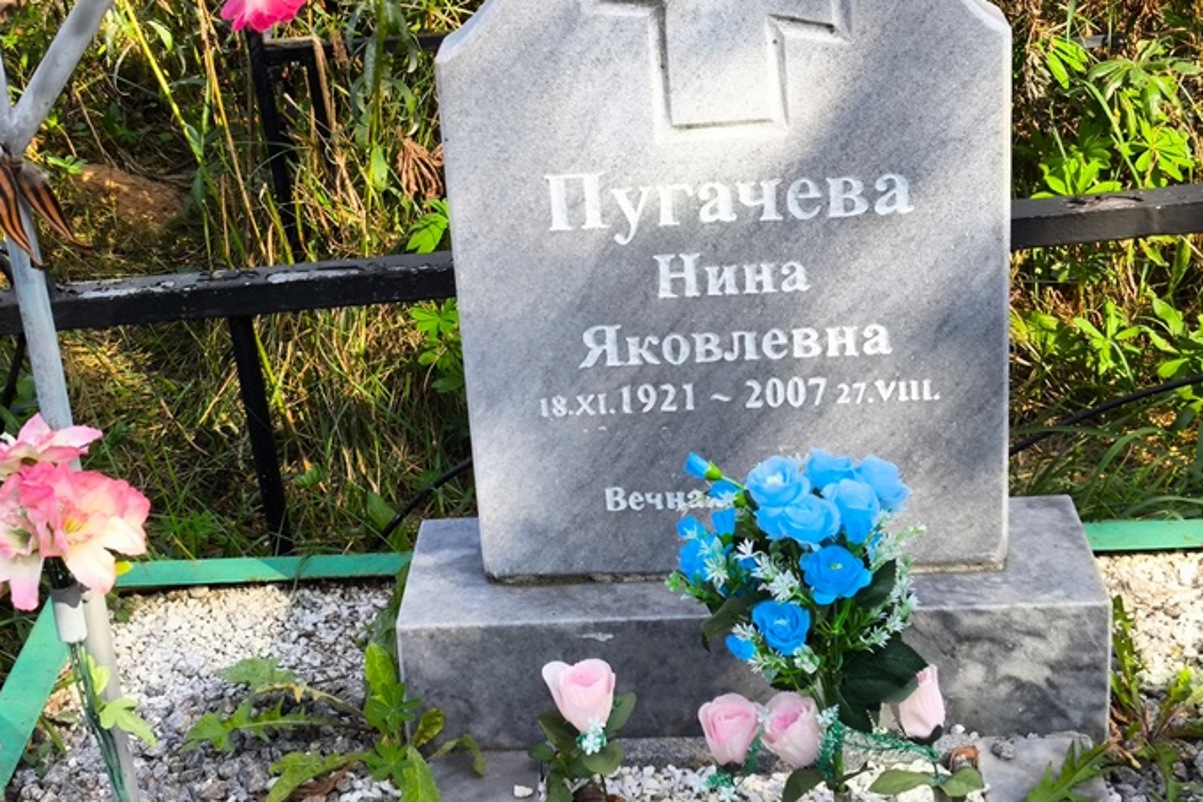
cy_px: 332
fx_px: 2038
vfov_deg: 22.2
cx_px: 587
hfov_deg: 32.9
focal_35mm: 61
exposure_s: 1/364
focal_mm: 4.71
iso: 50
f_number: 1.7
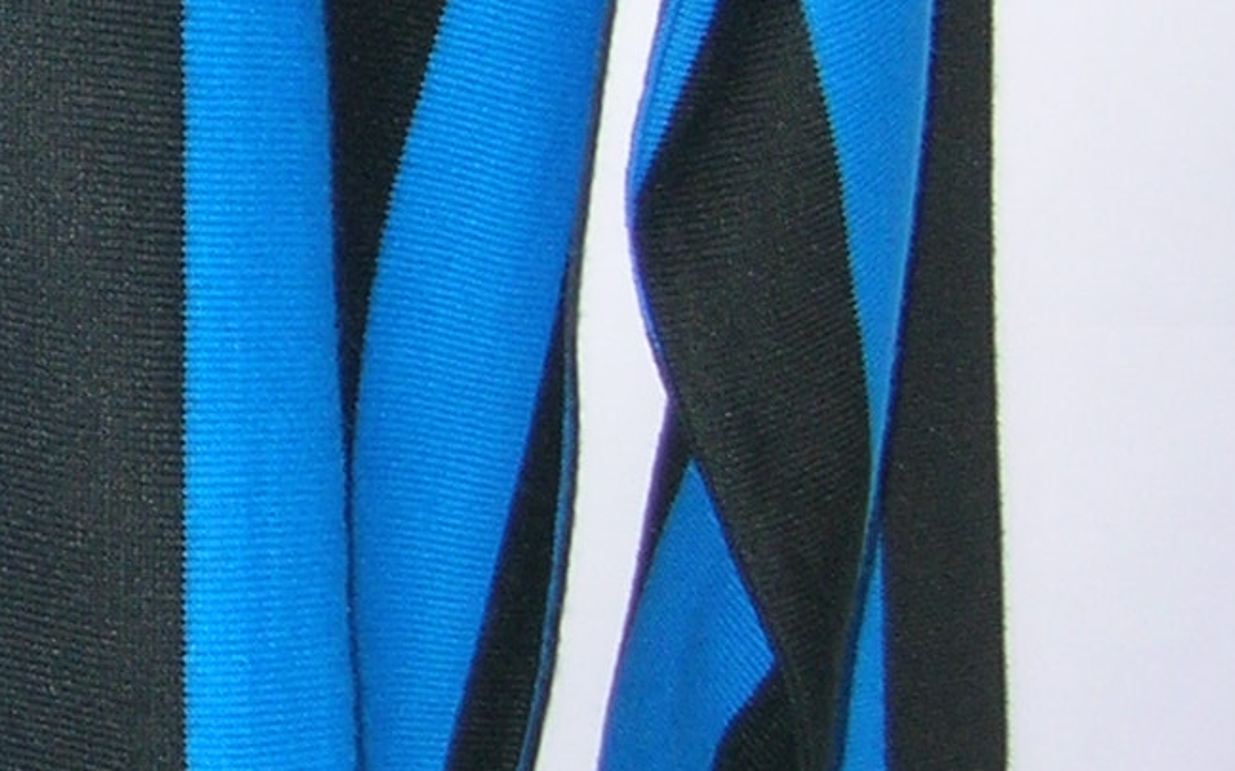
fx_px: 4845
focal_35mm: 144
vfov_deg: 9.1
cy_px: 198
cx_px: -561
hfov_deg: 13.7
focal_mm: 5.7
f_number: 2.9
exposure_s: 1/60.1
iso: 50
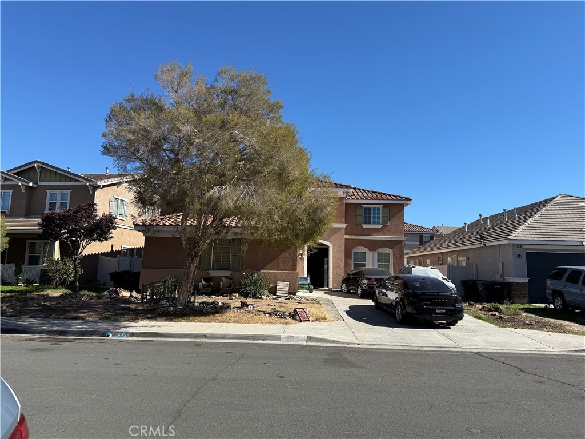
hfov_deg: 71.6
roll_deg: -1.3
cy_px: 220
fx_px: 406
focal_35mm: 24
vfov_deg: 56.8
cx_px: 292
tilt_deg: +6.8
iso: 80
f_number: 1.78
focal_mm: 6.76
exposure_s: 1/4167
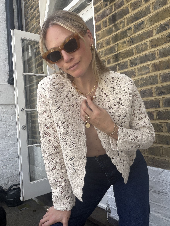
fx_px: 196
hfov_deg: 46.8
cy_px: 113
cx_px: 85
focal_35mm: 30
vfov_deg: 60.0
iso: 40
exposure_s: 1/440
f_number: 1.9
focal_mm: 2.71
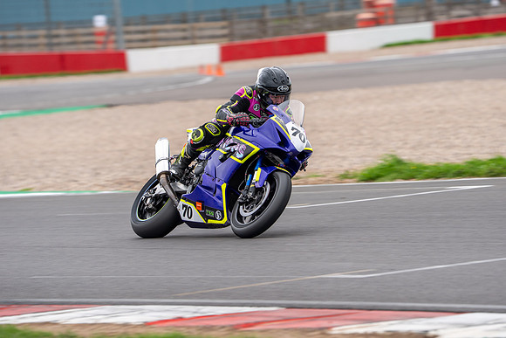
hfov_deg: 7.1
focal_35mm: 288
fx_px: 4053
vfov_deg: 4.8
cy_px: 169
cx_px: 253
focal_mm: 288
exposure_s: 1/400
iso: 400
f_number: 5.6
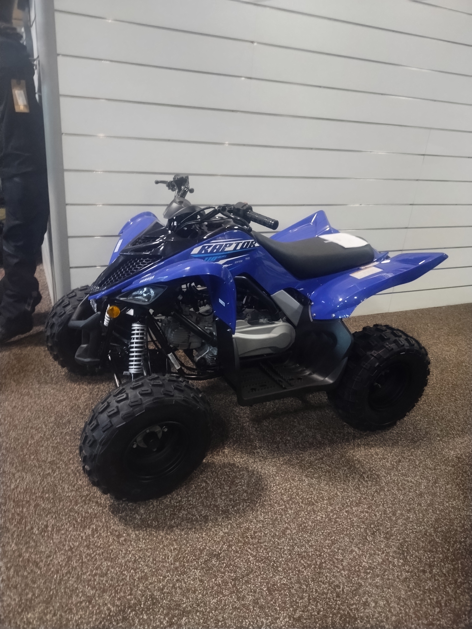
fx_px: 455
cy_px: 314
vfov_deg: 69.4
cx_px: 236
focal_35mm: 25
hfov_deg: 54.9
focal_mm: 4.71
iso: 300
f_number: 1.7
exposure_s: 1/30
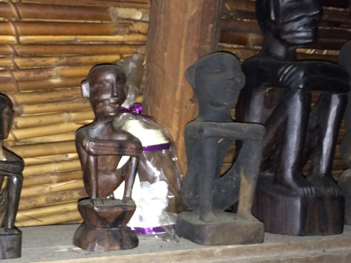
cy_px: 127
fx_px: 608
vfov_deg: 24.4
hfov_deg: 32.2
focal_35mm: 60
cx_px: 158
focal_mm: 4.12
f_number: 2.2
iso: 160
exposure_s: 1/16
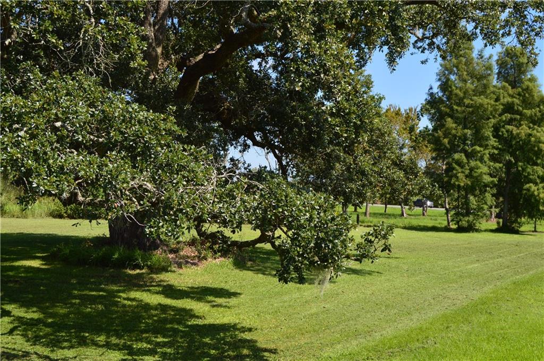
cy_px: 180
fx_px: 770
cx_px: 272
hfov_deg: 38.9
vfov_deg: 26.4
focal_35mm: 51
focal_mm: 34
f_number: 11
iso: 400
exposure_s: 1/400
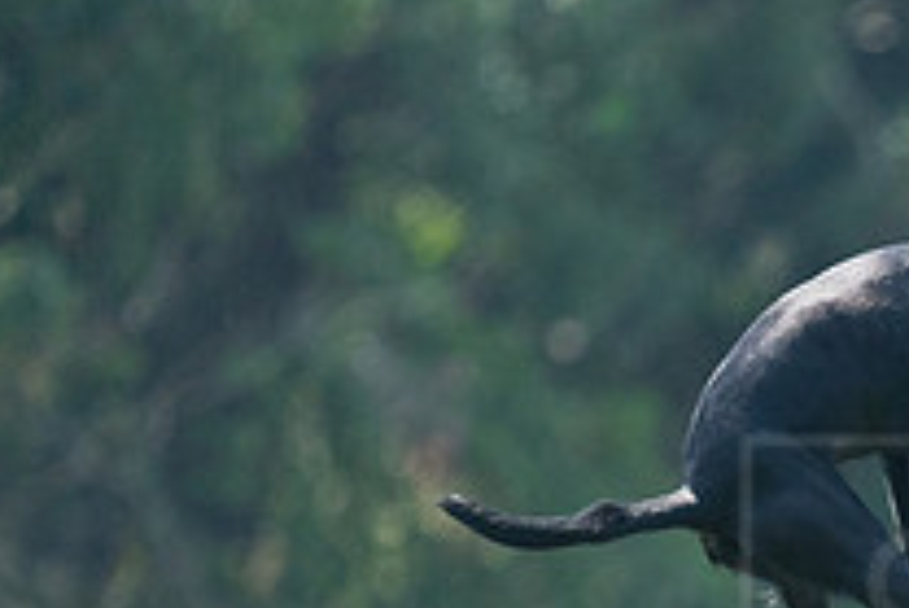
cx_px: 1158
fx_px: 42271
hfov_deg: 1.2
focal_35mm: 1673
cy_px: 654
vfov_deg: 0.8
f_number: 6.3
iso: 4000
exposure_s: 1/4000
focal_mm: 600
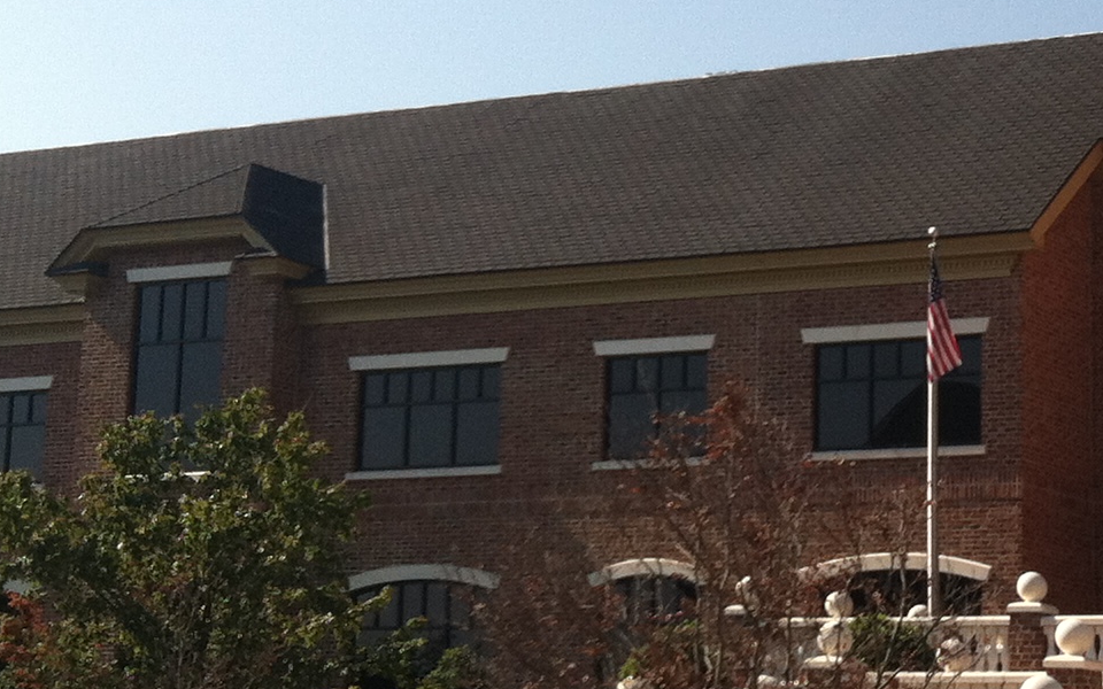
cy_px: 194
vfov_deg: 13.1
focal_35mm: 100
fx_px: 3006
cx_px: 1063
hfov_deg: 20.2
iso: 80
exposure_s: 1/1364
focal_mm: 3.85
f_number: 2.8
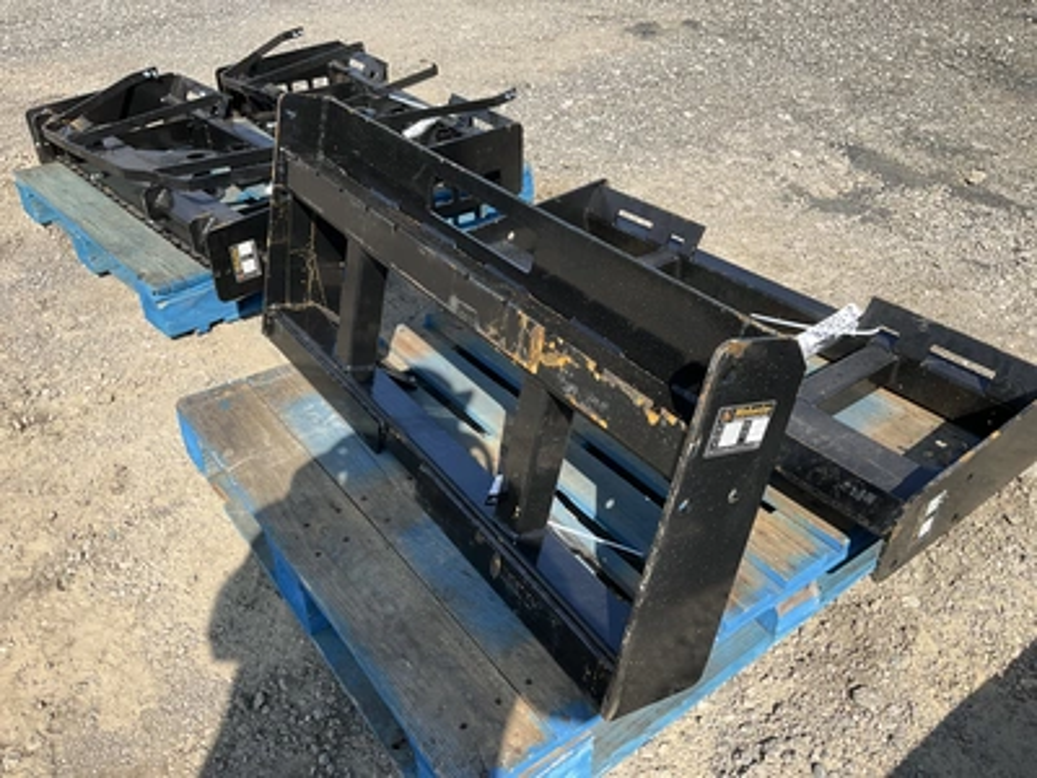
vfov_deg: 48.2
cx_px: 518
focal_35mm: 29
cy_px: 389
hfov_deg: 61.7
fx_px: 869
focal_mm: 3
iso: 25
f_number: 1.8
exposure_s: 1/1121
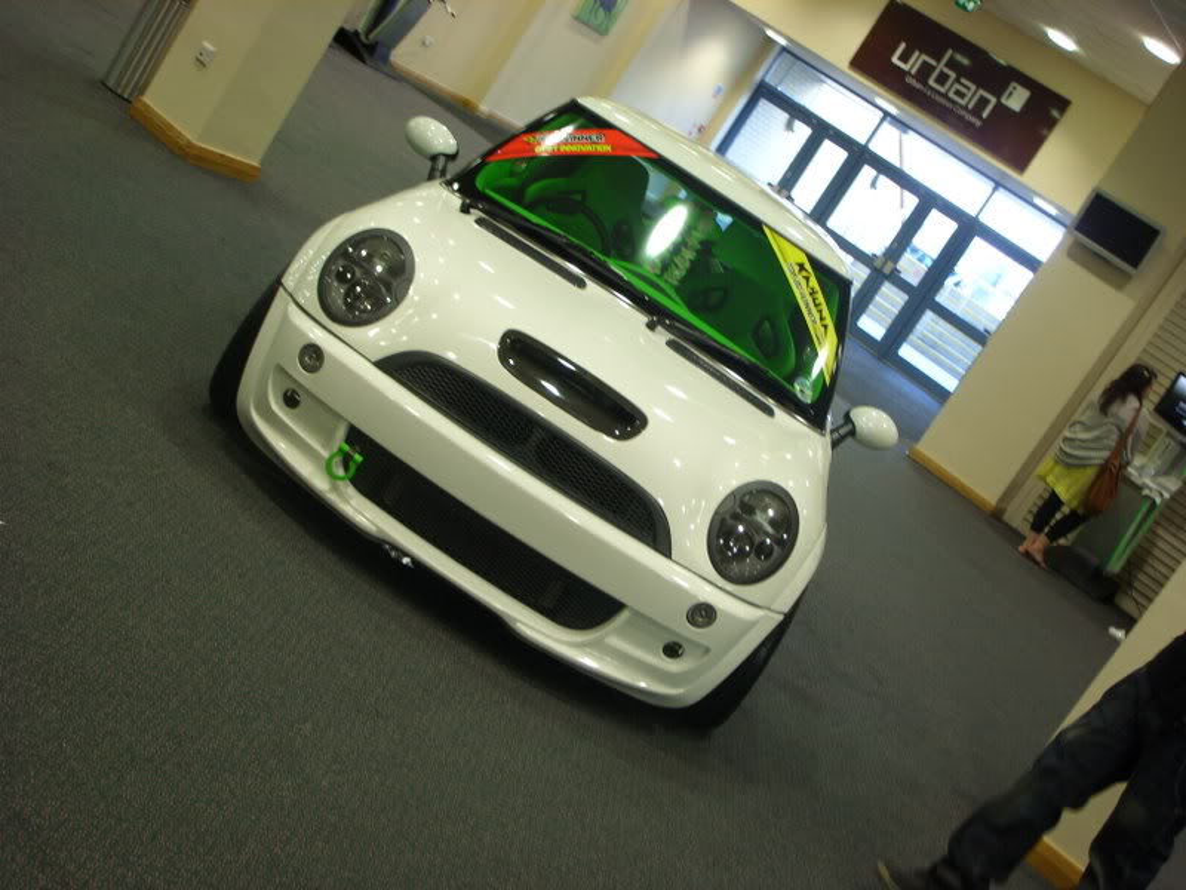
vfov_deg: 27.0
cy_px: 445
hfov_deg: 35.5
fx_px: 1850
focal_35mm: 54
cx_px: 593
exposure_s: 1/13
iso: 50
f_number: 3.1
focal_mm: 11.17
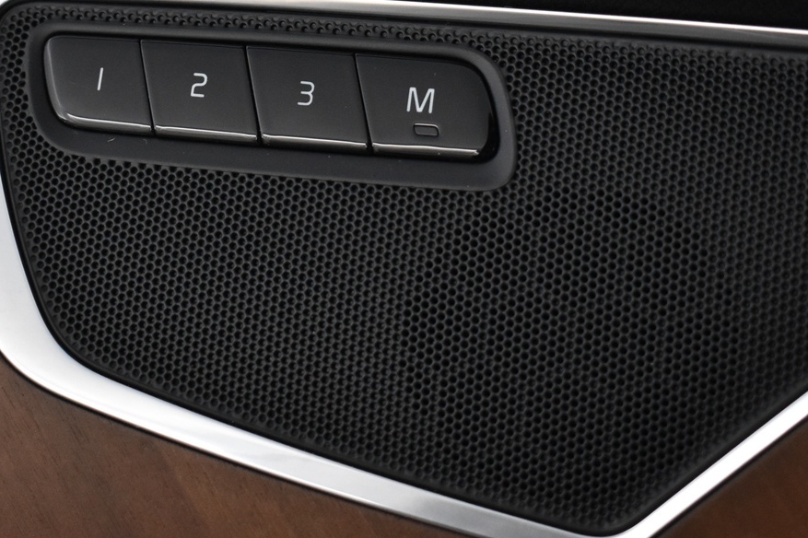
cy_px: 85
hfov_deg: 23.5
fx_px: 1928
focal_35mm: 86
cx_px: 251
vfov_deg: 15.8
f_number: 4.2
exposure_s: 1/50
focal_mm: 31
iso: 2000
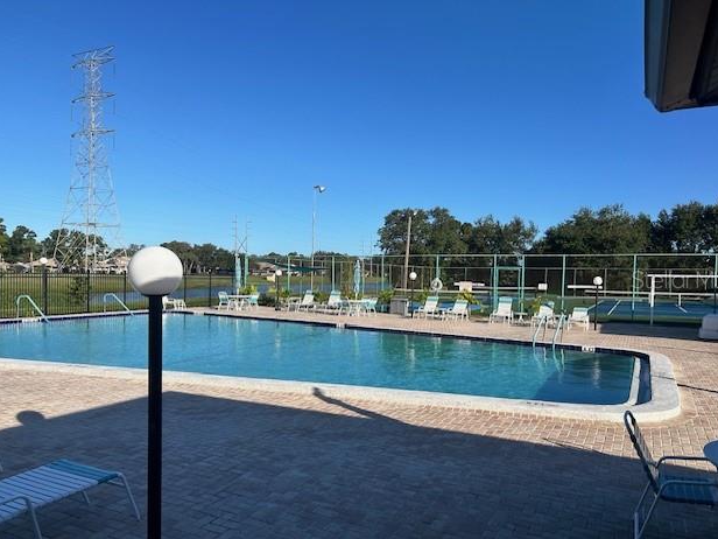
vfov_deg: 51.3
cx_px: 368
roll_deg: -0.7
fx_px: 560
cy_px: 279
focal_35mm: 27
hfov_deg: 65.3
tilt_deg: -2.0
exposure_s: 1/5076
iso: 50
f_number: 1.5
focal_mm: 5.7
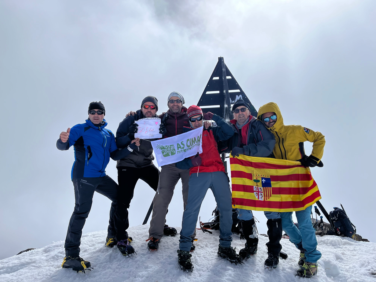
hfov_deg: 67.3
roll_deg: +3.1
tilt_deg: +16.1
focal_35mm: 26
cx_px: 188
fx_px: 282
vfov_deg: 53.1
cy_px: 141
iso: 50
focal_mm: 5.1
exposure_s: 1/17241
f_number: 1.6
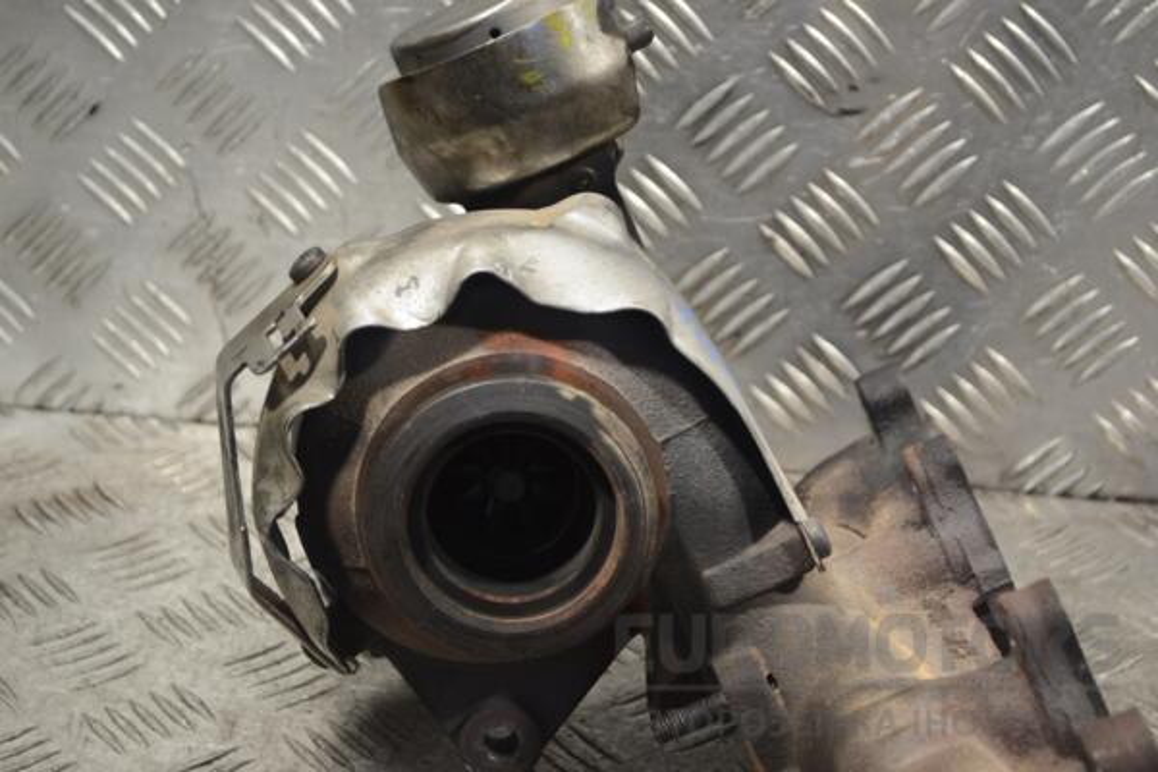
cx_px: 579
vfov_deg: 16.6
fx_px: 2654
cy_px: 386
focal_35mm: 82
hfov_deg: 24.6
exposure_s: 1/30
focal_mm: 55
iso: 320
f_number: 5.6
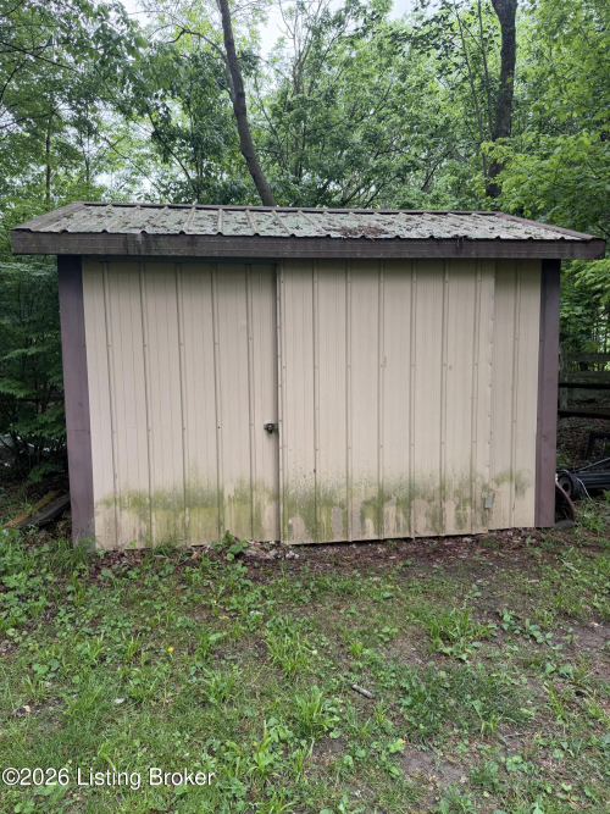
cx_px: 305
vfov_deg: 71.6
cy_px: 407
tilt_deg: -3.7
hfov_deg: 56.8
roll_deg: +2.0
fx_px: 564
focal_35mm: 24
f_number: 1.78
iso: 80
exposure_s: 1/277
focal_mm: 6.76
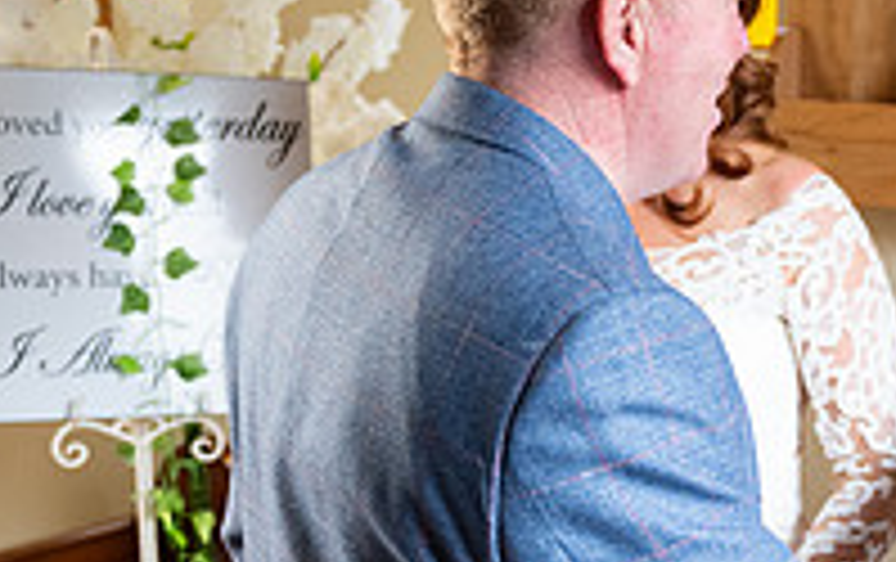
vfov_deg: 15.8
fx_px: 2030
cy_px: 303
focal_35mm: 83
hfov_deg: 23.7
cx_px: 923
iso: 800
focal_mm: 28
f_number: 3.5
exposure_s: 1/160
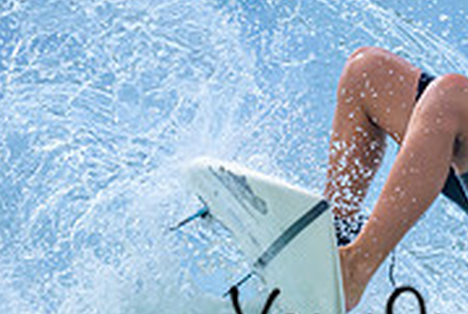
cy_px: 274
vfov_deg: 0.5
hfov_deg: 0.7
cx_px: 573
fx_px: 37606
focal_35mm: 2888
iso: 500
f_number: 6.3
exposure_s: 1/3200
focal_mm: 800
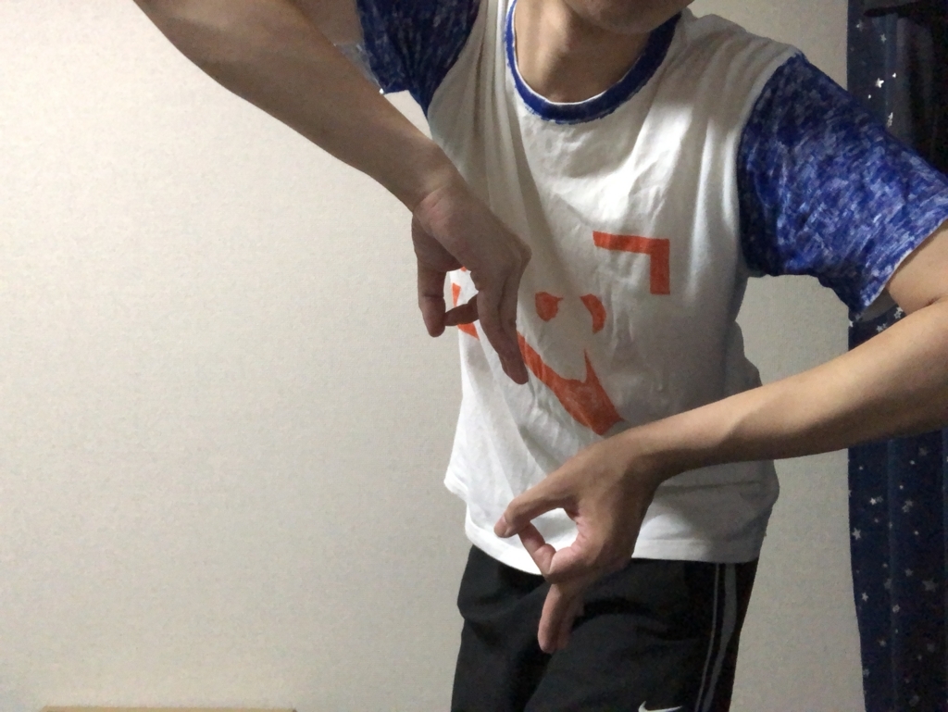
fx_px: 877
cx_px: 474
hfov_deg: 56.8
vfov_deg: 44.2
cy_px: 356
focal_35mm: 32
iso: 500
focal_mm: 2.87
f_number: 2.2
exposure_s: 1/30
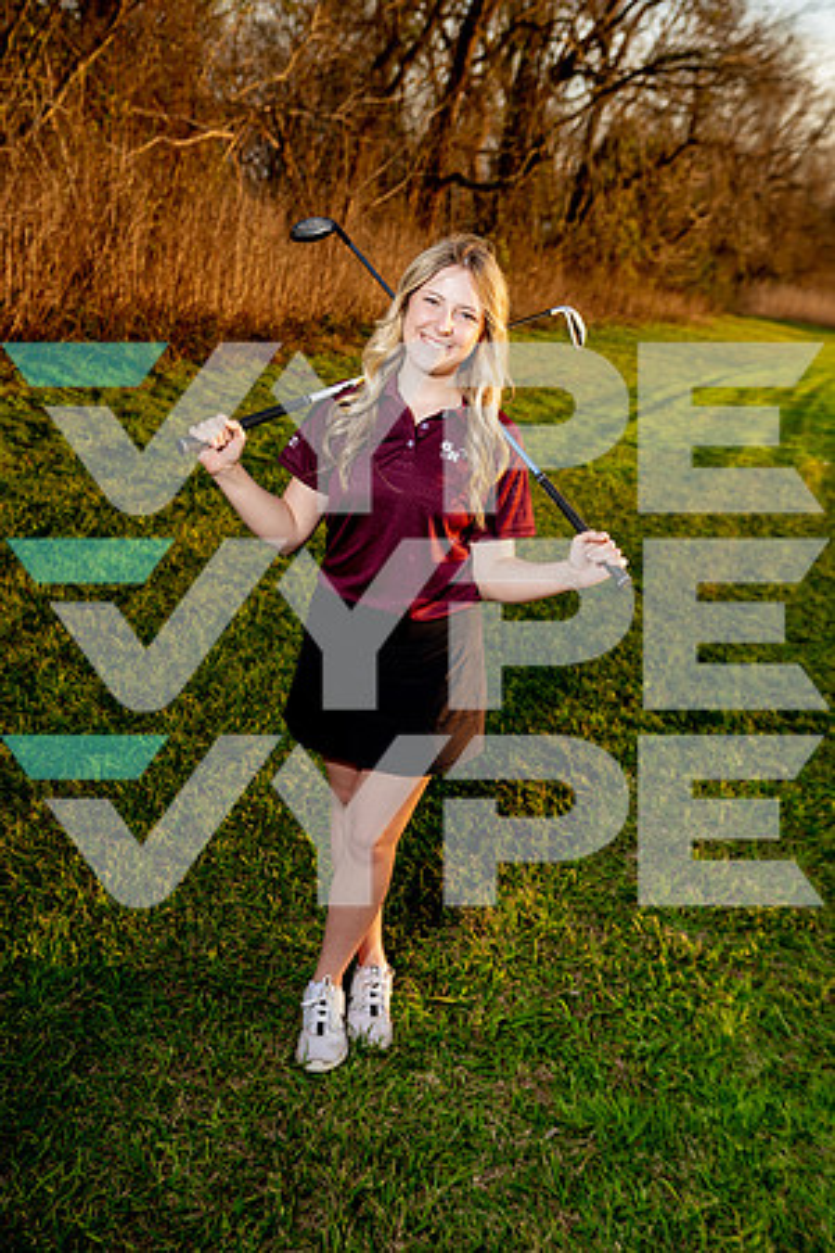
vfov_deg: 51.9
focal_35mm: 37
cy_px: 626
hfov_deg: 35.9
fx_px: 1287
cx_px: 418
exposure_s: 1/250
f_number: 4
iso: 100
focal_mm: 37
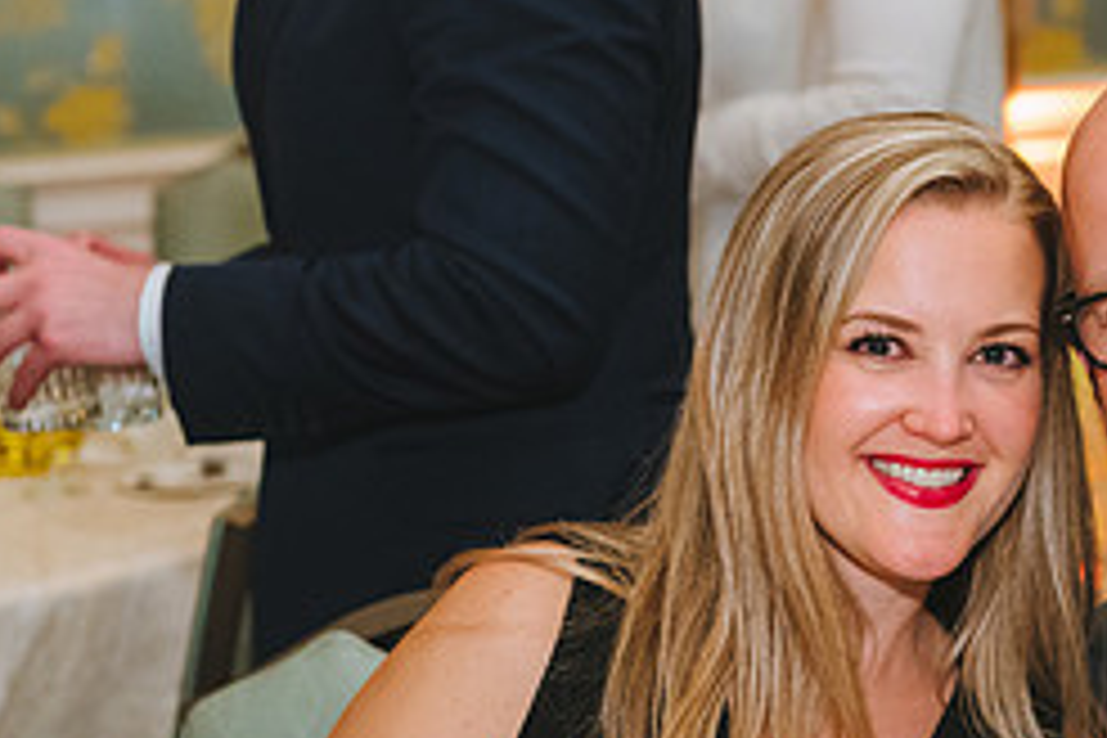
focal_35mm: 146
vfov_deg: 9.4
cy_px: 524
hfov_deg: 13.9
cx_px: 1030
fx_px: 4489
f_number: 4
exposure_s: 1/160
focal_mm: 62
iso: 3200
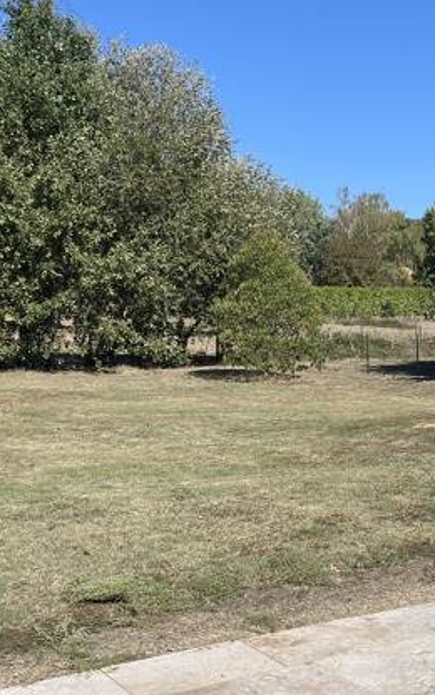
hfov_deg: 24.1
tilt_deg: -4.1
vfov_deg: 38.2
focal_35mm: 53
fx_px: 1005
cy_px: 381
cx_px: 330
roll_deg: +0.7
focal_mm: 5.1
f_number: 1.6
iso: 50
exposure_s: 1/4484
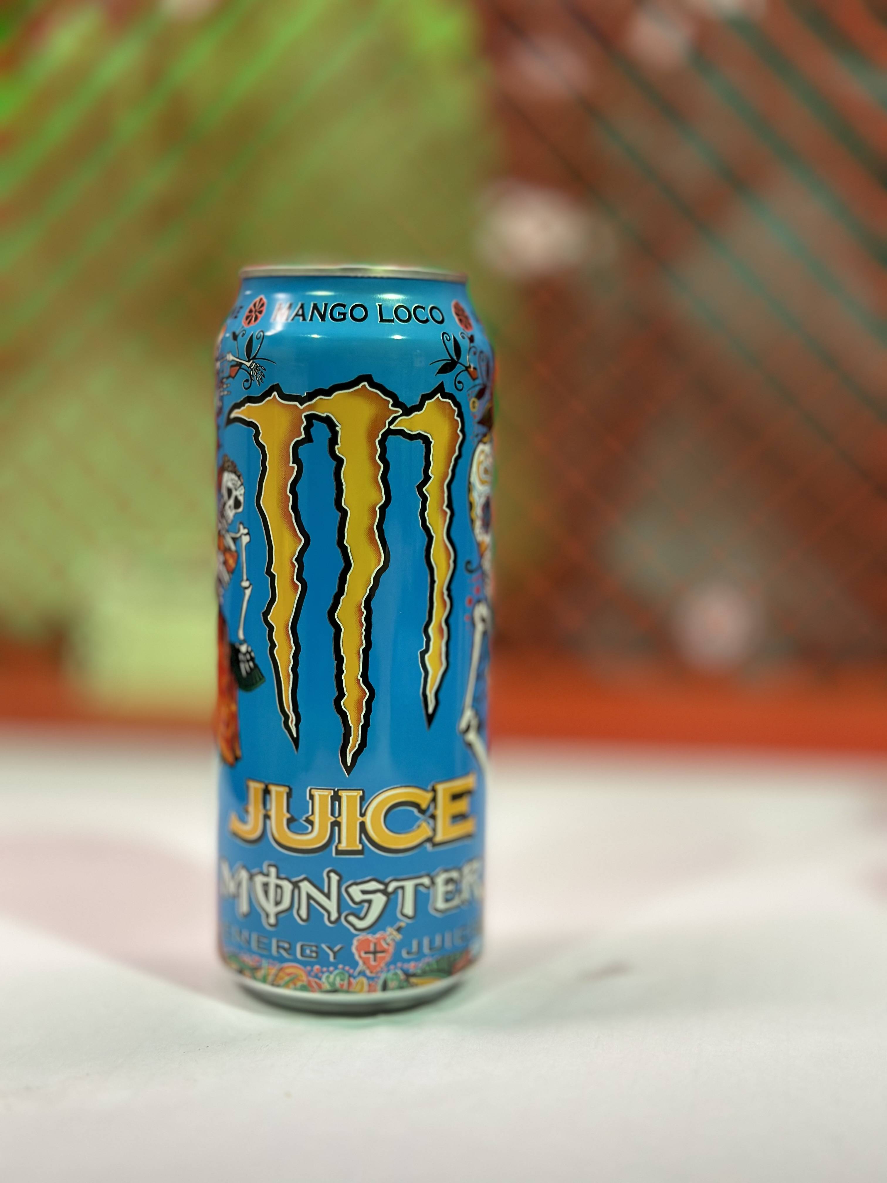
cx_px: 444
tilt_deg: -7.3
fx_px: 1640
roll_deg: -0.5
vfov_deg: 39.7
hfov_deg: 30.3
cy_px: 592
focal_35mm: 48
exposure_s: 1/50
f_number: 1.78
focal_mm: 6.86
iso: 160
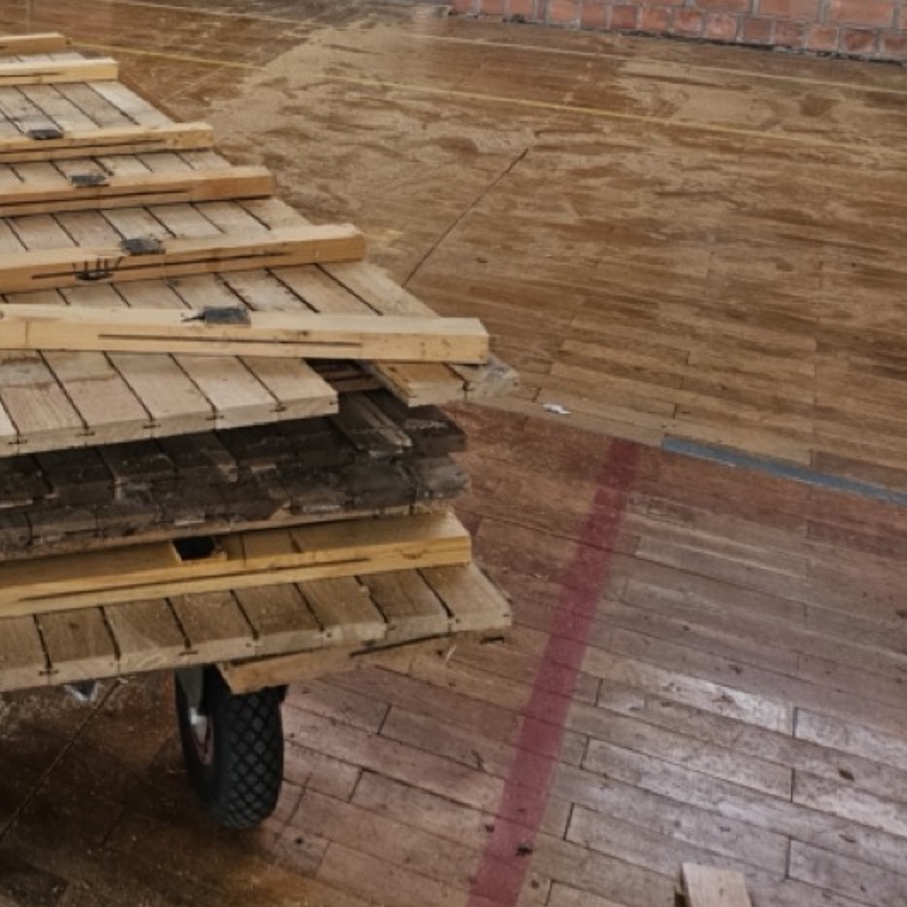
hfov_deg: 33.0
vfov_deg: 32.0
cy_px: -2
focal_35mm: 49
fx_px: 1453
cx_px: 104
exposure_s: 1/190
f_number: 1.8
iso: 200
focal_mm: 5.4
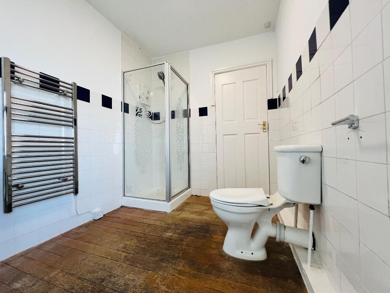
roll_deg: +1.2
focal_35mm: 13
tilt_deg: +1.2
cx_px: 195
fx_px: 146
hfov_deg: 106.2
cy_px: 146
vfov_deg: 89.9
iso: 160
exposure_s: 1/99
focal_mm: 1.57
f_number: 1.8
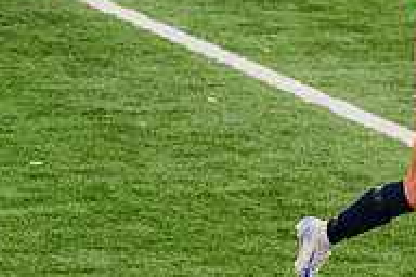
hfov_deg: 2.7
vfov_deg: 1.8
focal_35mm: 750
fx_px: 8666
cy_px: 81
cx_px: 693
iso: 640
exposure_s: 1/1600
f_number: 5.6
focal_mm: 200
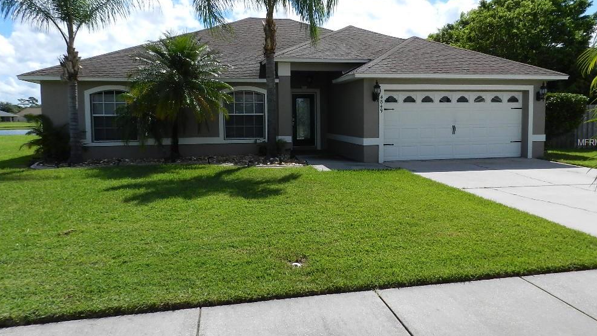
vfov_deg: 44.2
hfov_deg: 71.9
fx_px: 412
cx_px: 305
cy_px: 143
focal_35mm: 26
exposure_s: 1/1000
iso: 160
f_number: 4.5
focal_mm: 4
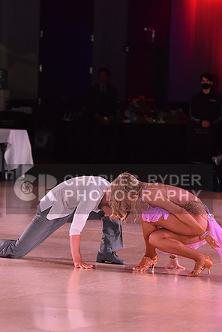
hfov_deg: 6.0
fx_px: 2115
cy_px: 190
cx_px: 110
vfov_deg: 9.0
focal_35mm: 229
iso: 2500
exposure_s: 1/320
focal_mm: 175
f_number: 5.6
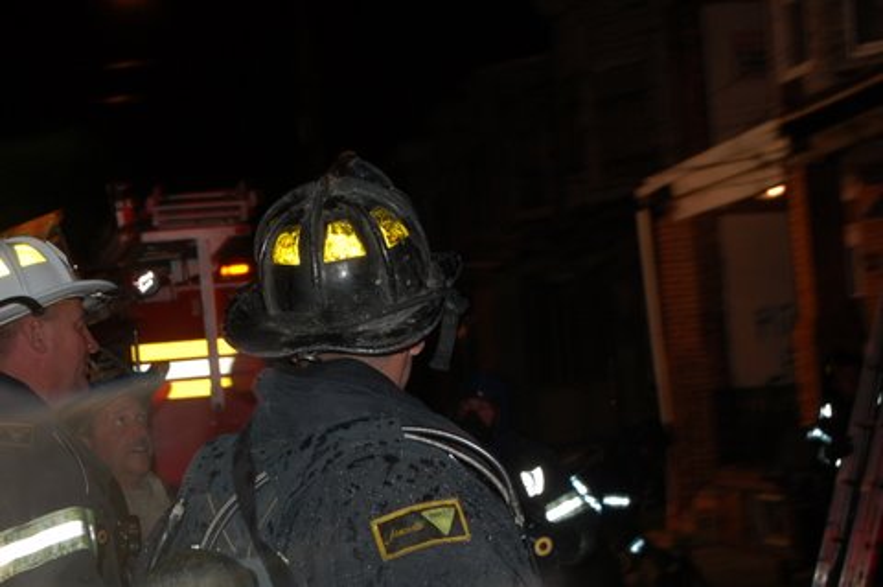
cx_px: 442
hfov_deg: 24.6
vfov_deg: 16.5
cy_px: 294
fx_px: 2021
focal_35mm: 82
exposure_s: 1/60
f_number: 5.6
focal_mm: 55
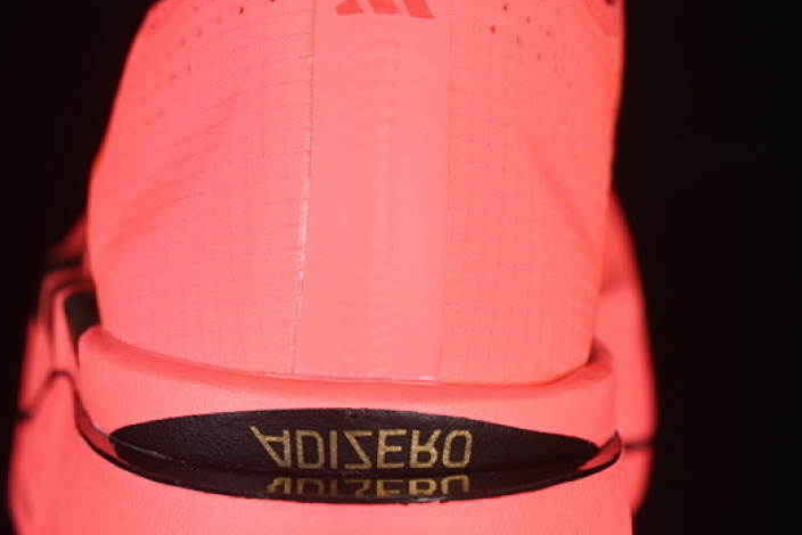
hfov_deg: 17.8
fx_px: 2563
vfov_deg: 11.9
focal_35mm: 115
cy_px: 216
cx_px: 351
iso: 160
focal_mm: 50
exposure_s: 1/80
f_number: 7.1
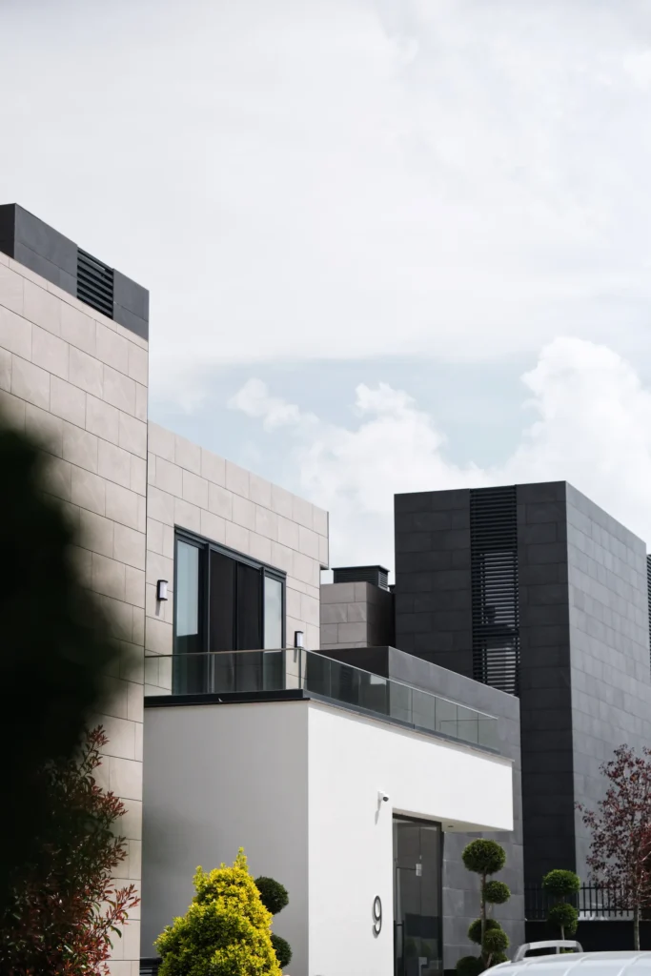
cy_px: 488
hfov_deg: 16.3
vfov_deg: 24.2
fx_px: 2278
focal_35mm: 84
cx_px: 326
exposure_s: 1/8000
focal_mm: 56
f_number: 2.2
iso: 200
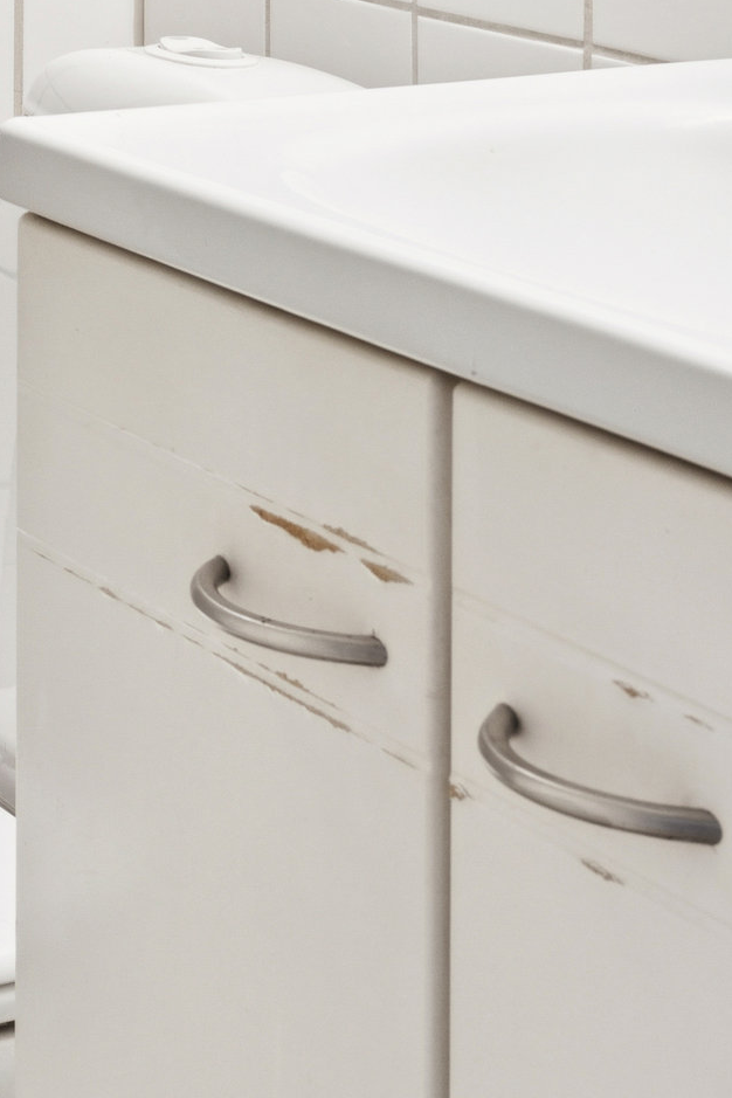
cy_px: -413
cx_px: -247
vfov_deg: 16.6
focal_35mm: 115
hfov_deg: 11.6
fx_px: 3507
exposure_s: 1/13
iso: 800
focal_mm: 36
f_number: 11
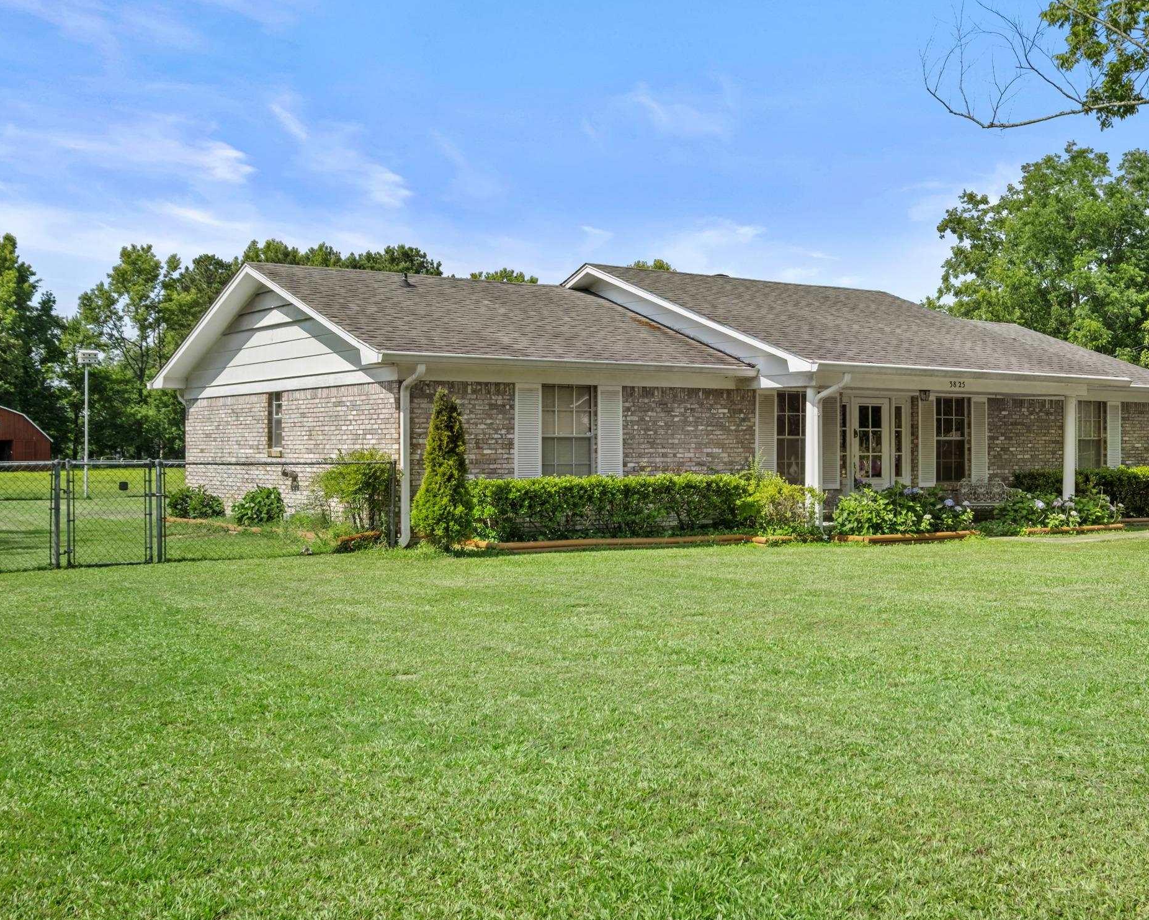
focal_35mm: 38
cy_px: 457
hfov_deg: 47.3
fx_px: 1292
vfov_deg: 39.2
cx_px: 744
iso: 200
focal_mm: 20
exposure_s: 1/60
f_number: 8
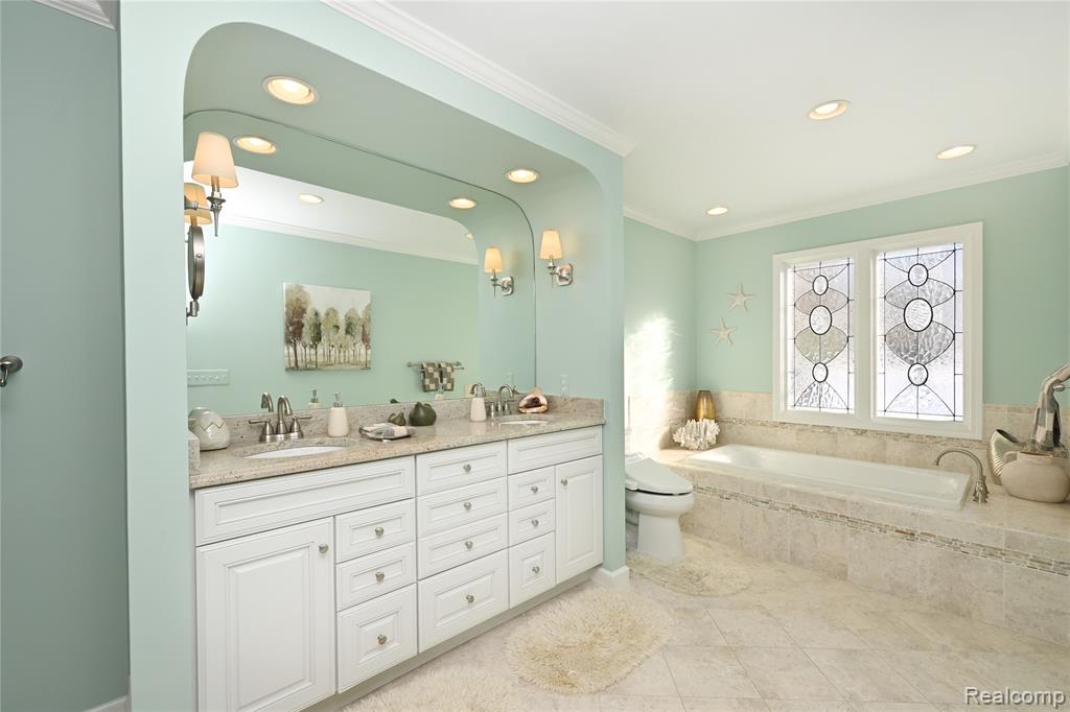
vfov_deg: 81.2
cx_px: 535
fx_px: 416
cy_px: 356
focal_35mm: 14
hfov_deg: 104.3
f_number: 14
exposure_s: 1/60
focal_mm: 14
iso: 450
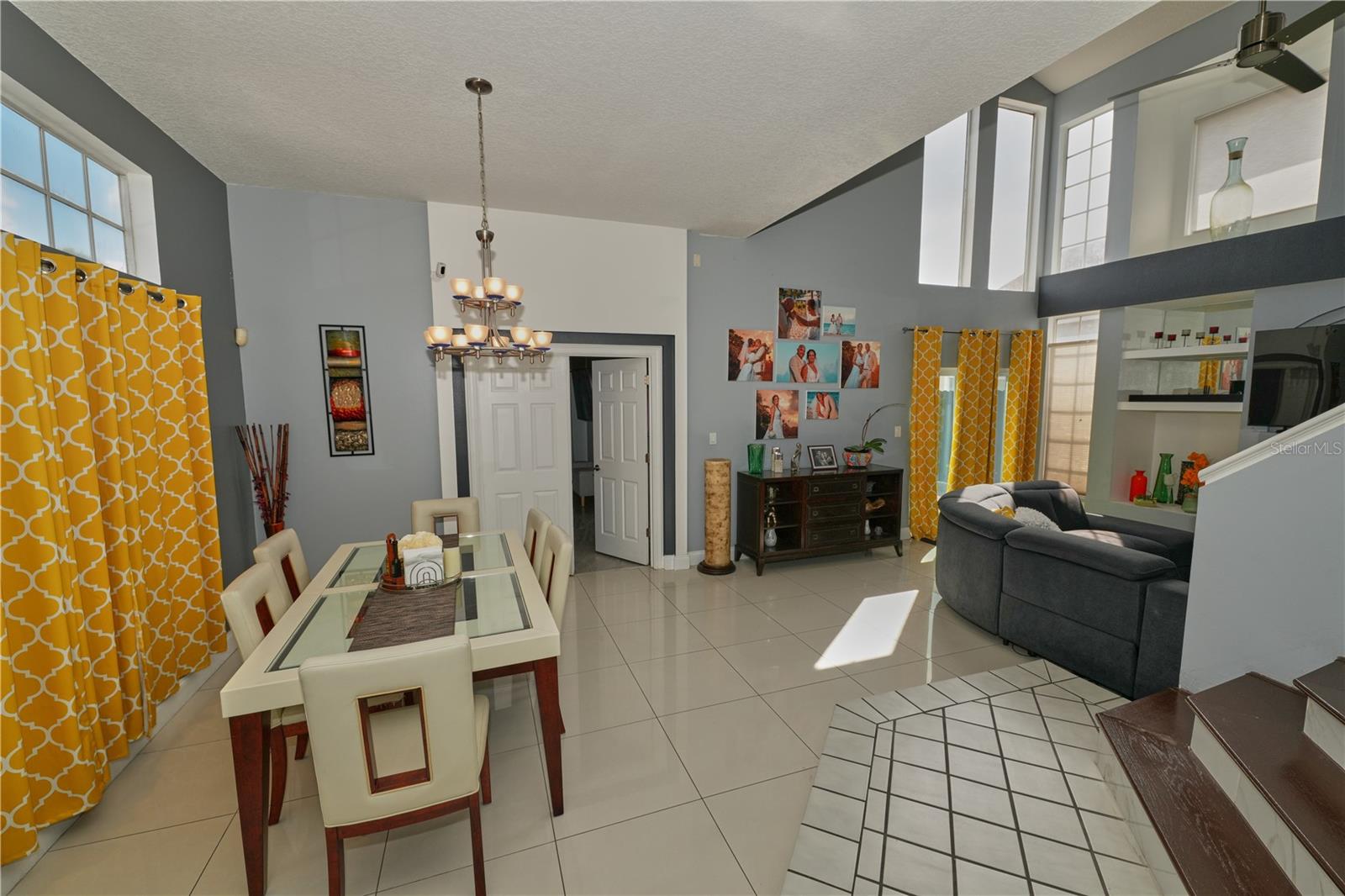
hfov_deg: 104.3
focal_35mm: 14
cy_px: 448
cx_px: 672
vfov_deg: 81.2
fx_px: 523
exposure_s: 1/200
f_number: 10
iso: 400
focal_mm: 14
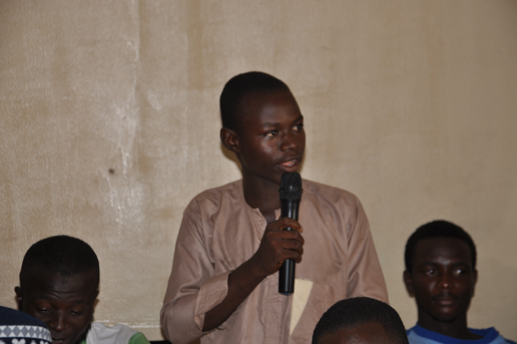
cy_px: 172
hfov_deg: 19.5
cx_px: 258
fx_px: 1506
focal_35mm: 105
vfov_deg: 13.0
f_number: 5.3
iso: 200
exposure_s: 1/60
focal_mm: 70
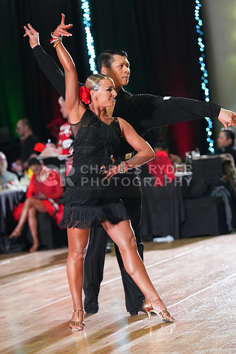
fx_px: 1277
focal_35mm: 130
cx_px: 118
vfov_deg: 15.8
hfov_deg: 10.6
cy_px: 177
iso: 8000
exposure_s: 1/400
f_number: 4
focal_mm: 130
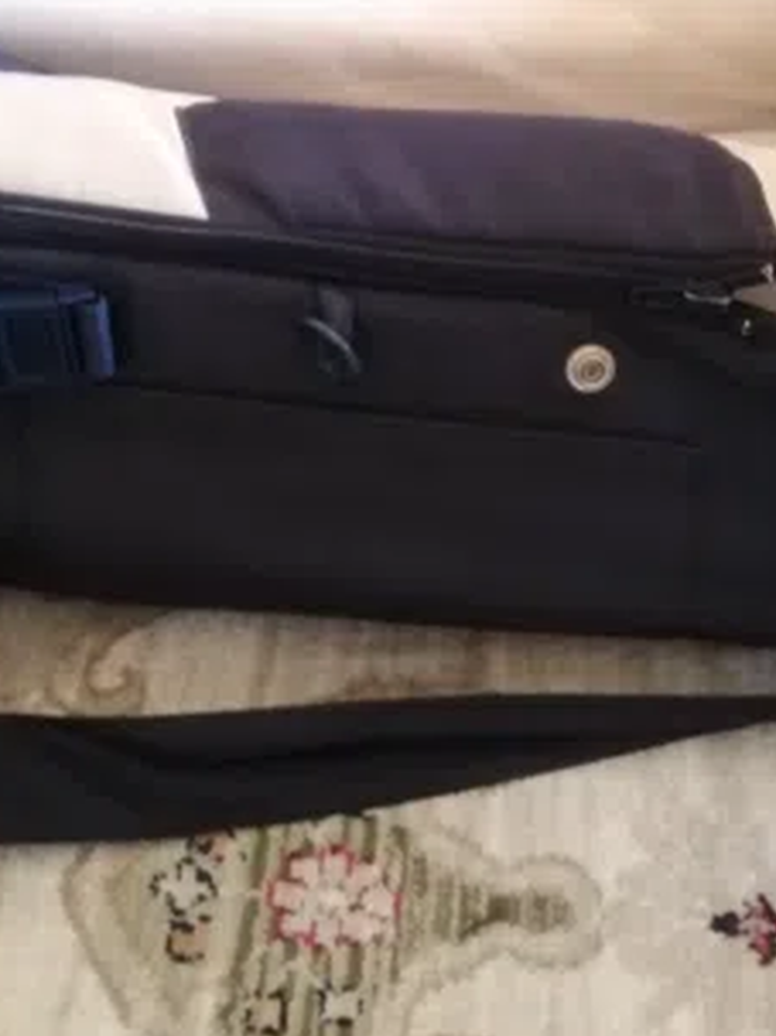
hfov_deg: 26.5
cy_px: 263
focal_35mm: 55
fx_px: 1645
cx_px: 386
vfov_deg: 34.2
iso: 681
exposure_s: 1/15
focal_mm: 3.59
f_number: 1.8
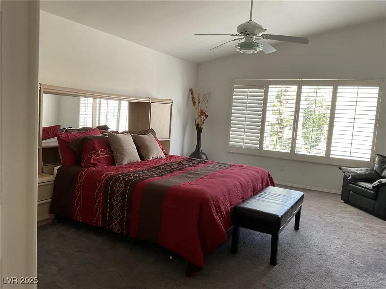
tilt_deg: -6.9
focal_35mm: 29
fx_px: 323
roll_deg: -3.4
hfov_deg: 61.7
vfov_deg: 48.2
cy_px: 144
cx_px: 193
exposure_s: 1/60
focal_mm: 3
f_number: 1.8
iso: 50
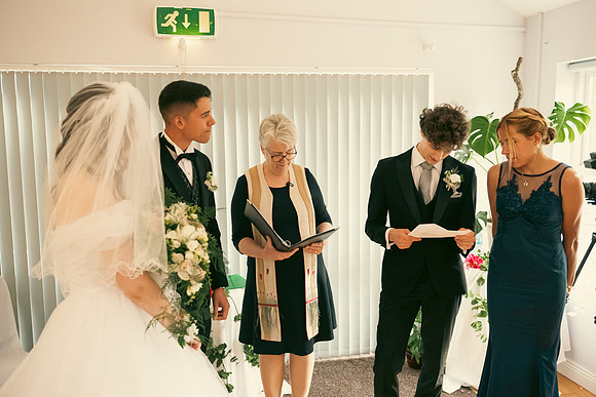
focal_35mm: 34
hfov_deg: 56.3
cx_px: 298
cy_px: 198
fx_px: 557
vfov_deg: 39.3
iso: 1600
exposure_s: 1/160
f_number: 3.5
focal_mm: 32
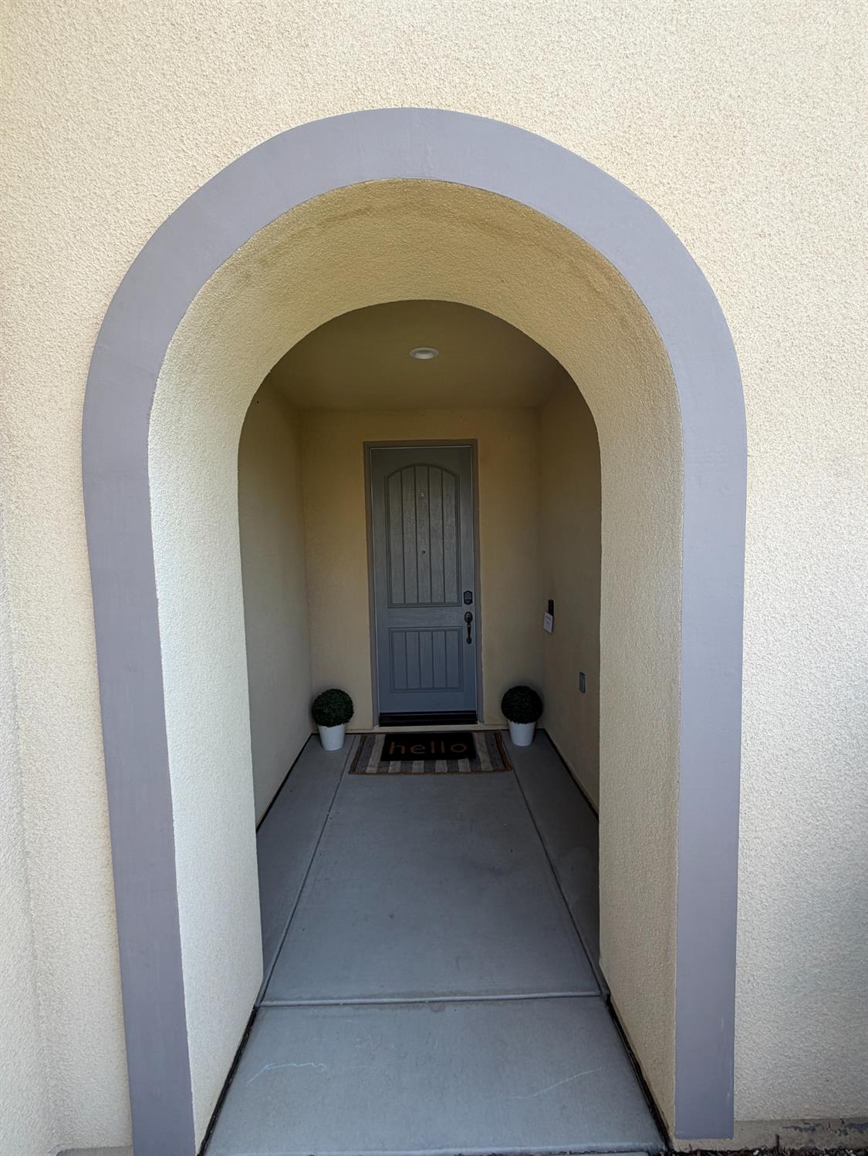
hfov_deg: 85.7
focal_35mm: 14
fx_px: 468
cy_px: 578
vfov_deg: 102.0
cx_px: 434
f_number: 2.2
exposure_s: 1/196
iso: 40
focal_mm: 2.22
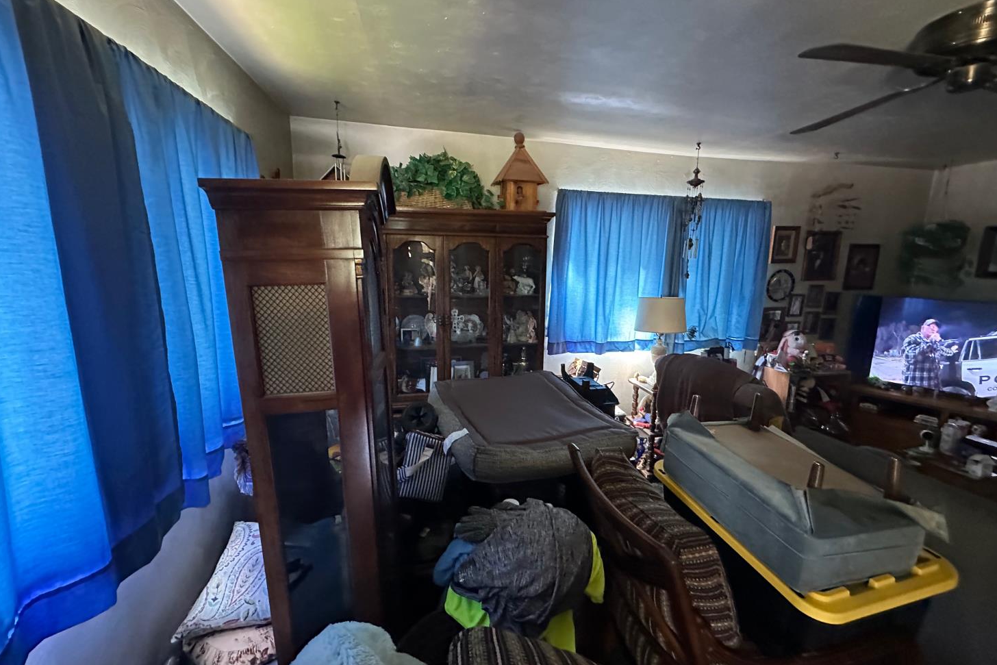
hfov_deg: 100.4
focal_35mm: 15
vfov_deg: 77.3
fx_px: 415
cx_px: 510
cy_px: 328
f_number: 2.2
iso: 1000
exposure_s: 1/60
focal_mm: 2.22
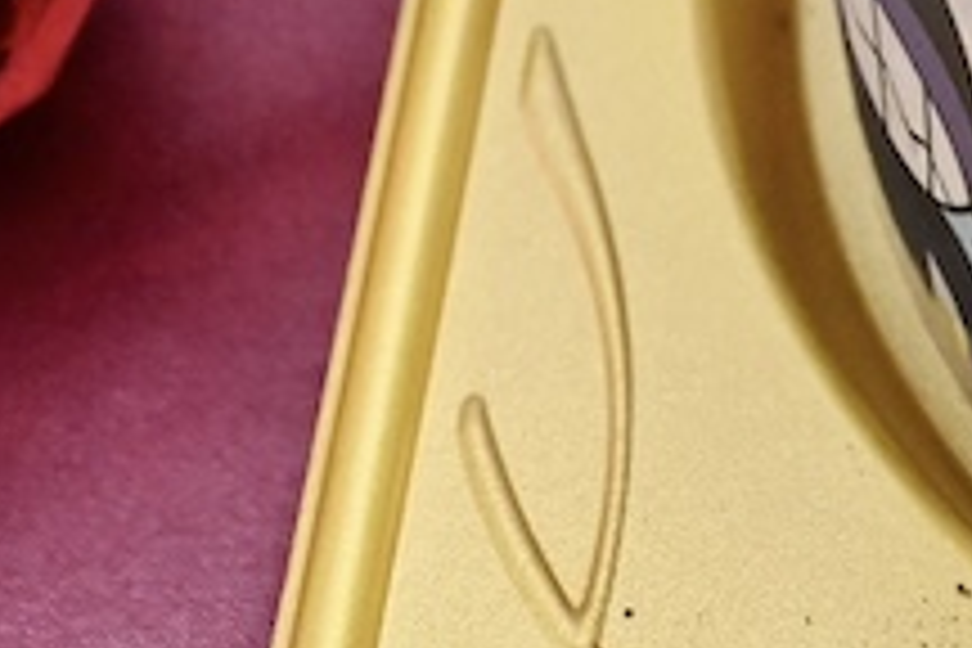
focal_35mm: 278
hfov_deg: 7.1
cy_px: -578
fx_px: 7505
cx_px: 2124
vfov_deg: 4.9
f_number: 10
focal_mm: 60
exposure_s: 1/200
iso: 6400
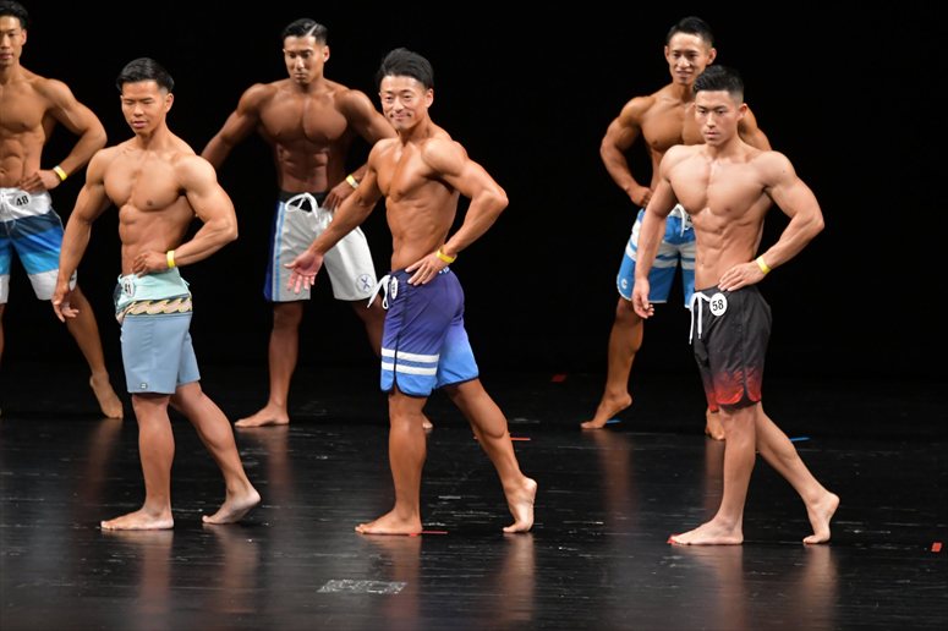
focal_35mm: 255
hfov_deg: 8.1
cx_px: 474
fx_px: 6712
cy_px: 316
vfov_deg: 5.4
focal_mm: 170
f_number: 5.6
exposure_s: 1/400
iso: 3200
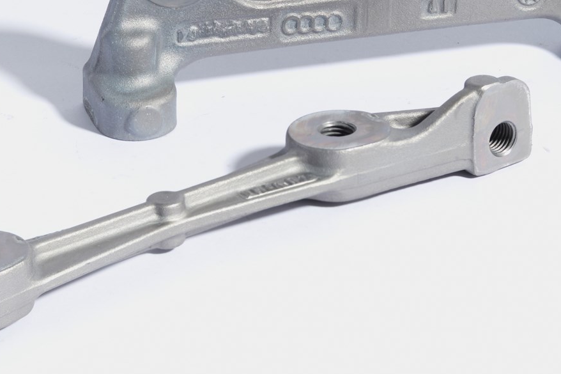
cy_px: 82
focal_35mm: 164
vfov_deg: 8.4
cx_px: 196
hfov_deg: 12.5
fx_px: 2555
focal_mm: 50
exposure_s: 1/125
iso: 160
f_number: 8
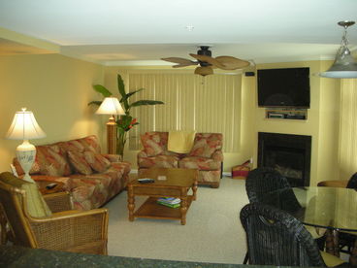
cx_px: 178
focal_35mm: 35
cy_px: 134
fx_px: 361
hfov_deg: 52.6
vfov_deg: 40.7
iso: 277
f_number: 2.8
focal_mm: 5.8
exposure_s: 1/60
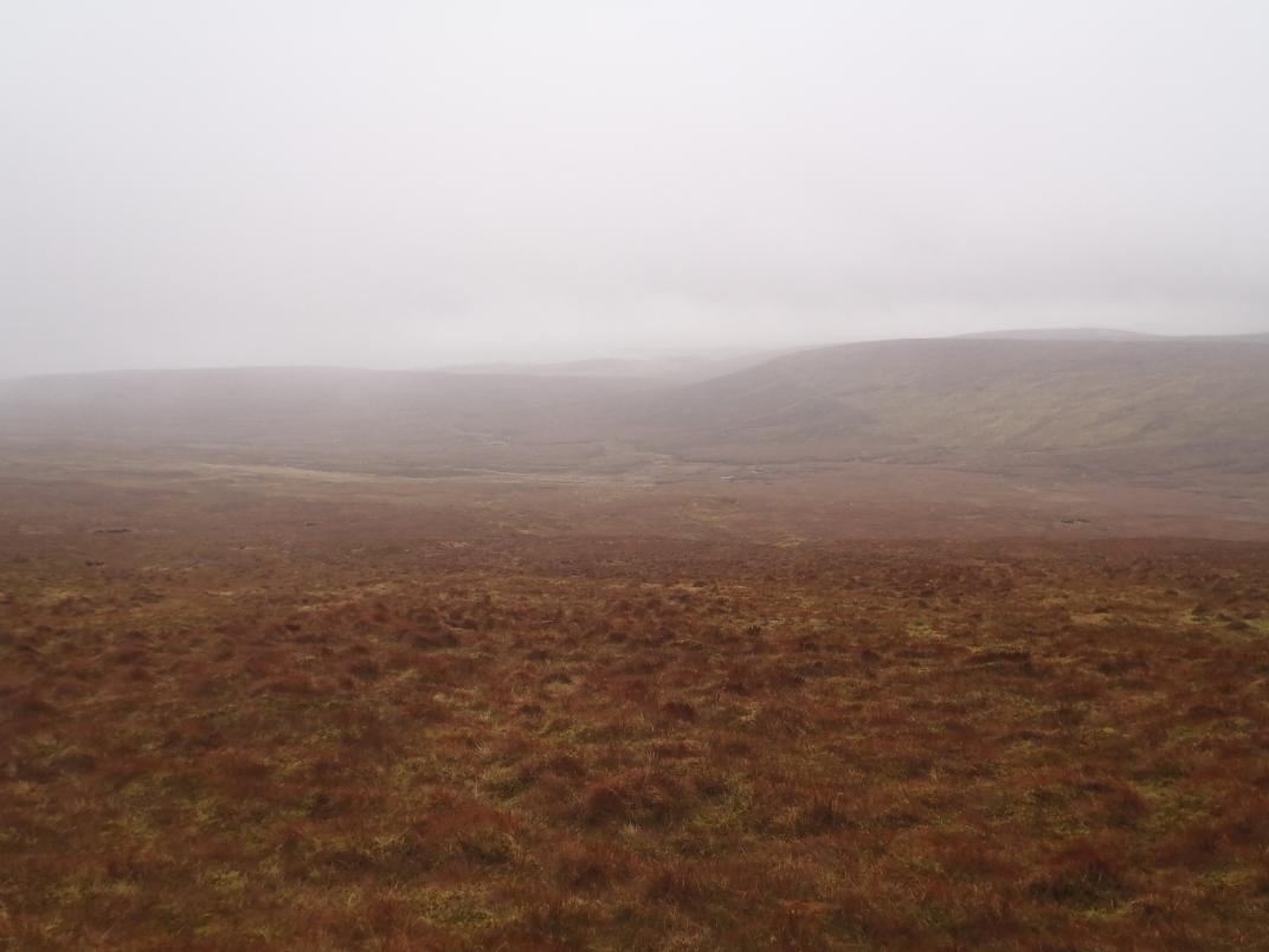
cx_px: 634
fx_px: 1026
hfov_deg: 63.4
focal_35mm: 28
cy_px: 476
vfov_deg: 49.7
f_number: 3.5
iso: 100
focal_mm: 5
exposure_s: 1/40
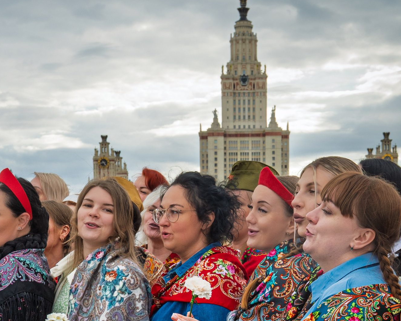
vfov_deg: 14.8
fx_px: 1187
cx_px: 209
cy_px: 410
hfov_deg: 19.2
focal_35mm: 100
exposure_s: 1/250
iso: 250
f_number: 9
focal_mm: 33.5
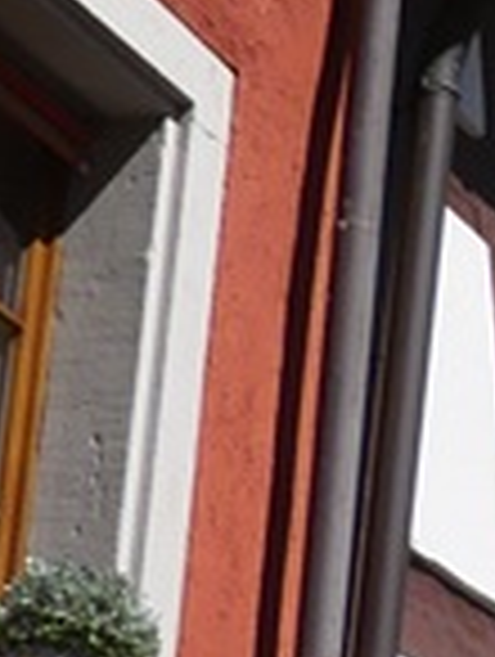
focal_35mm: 266
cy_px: 958
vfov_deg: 7.3
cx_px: 1539
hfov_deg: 5.3
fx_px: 5057
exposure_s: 1/1300
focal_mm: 6.8
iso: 100
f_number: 4
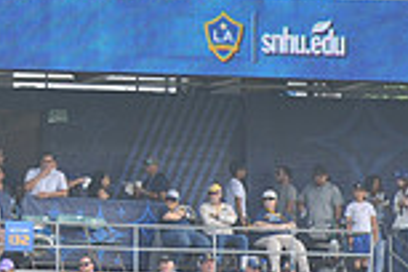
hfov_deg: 2.7
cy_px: 48
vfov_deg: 1.8
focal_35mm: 759
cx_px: -147
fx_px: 8601
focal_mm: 200
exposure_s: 1/250
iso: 200
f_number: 8
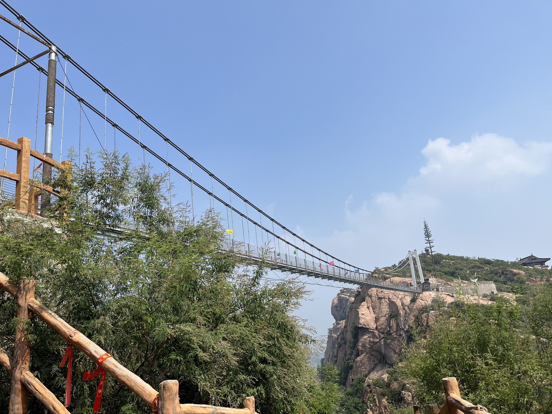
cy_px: 207
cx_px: 276
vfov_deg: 53.1
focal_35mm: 26
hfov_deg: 67.3
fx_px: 415
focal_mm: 5.1
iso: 50
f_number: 1.6
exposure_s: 1/5556
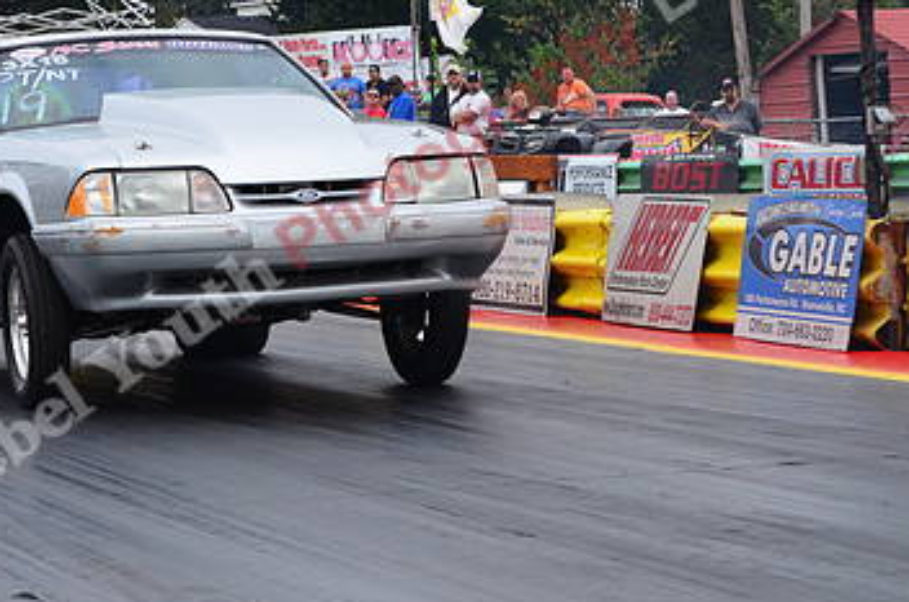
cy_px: 248
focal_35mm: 168
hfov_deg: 12.2
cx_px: 323
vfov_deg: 8.1
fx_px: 4232
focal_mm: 68
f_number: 9
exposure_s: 1/1250
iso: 1000
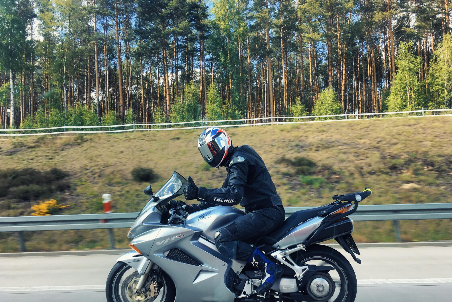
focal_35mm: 31
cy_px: 167
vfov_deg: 42.3
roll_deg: +1.1
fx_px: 389
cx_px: 226
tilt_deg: +0.2
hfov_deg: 60.3
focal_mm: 4.15
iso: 25
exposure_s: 1/337
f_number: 2.2
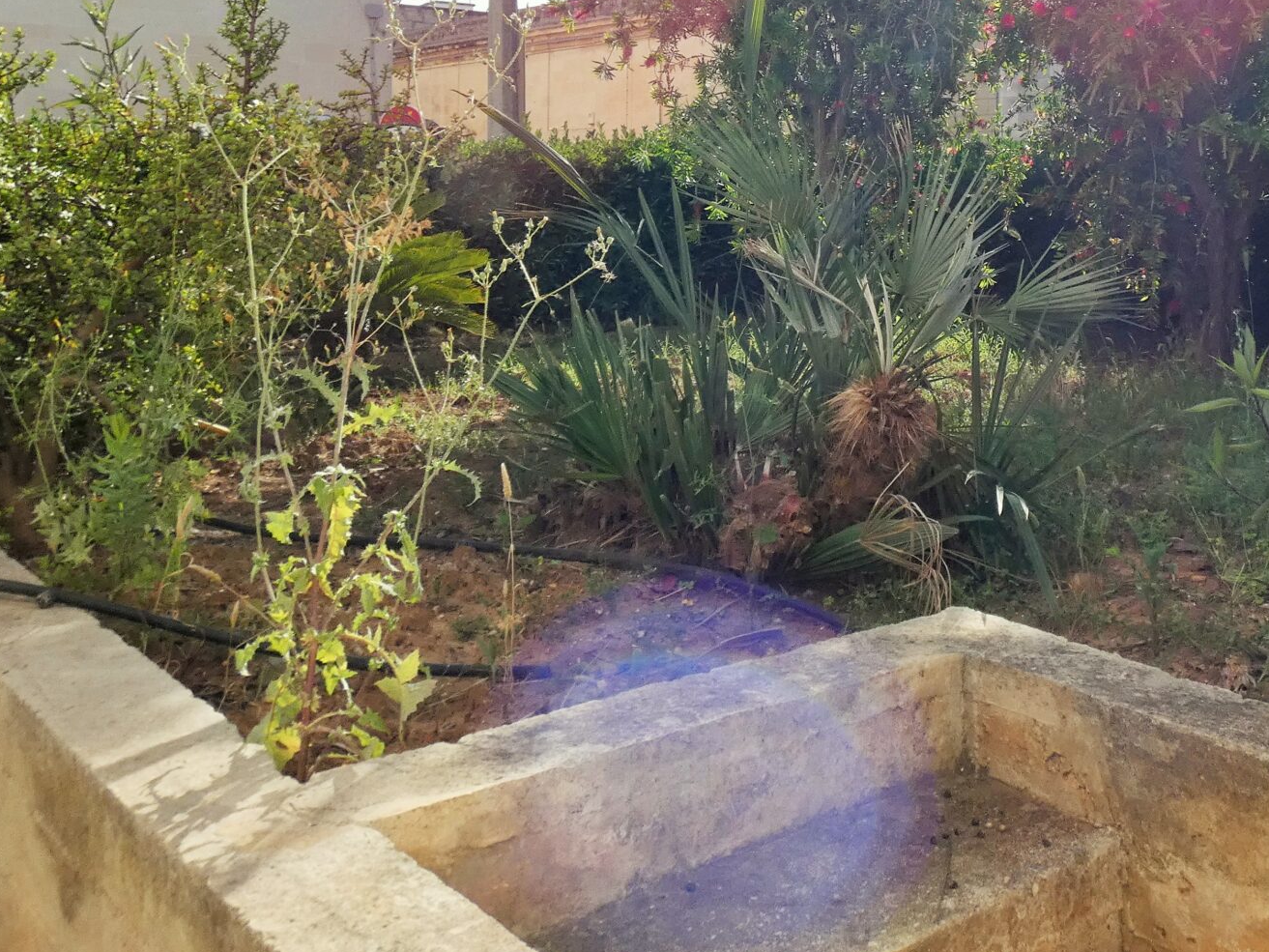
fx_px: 1430
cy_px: 177
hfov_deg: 46.7
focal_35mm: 39
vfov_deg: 35.5
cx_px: 891
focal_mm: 3.6
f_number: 3.5
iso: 80
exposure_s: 1/800
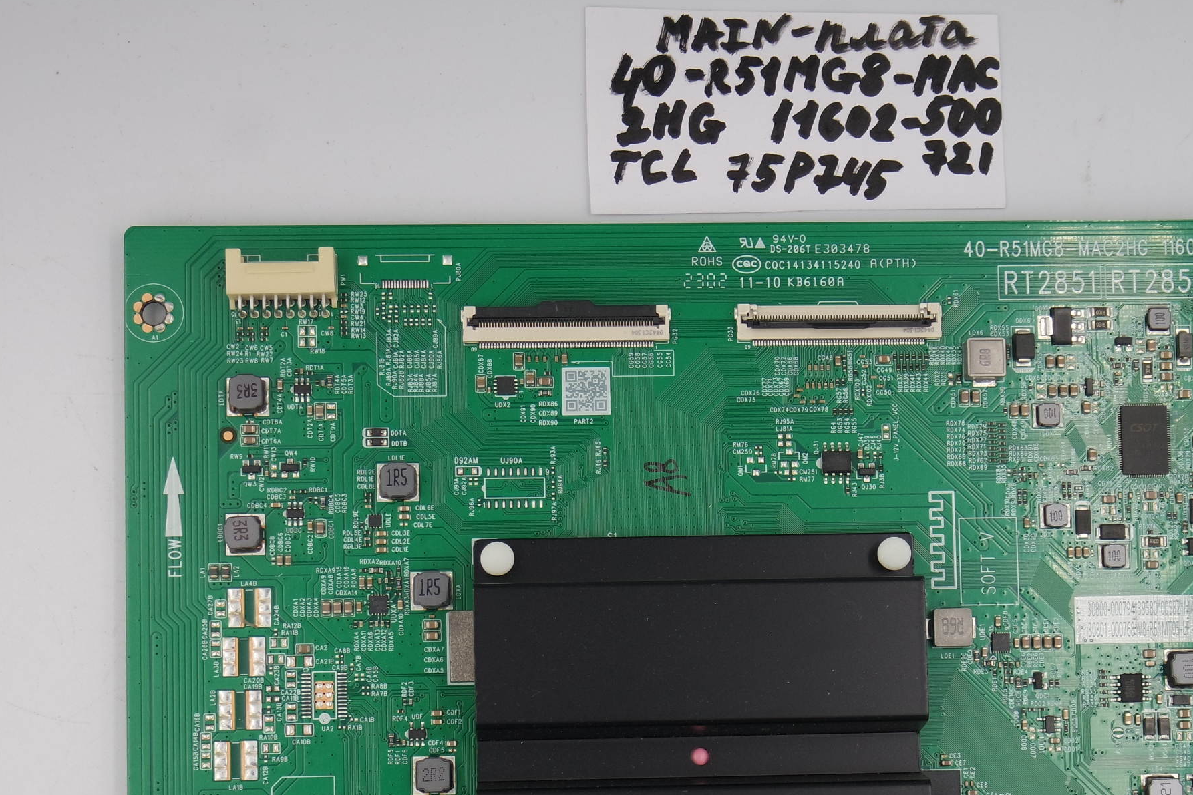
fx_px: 2650
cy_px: 647
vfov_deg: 16.9
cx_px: 729
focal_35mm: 80
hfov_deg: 25.3
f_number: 4.5
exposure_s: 1/125
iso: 200
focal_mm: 18
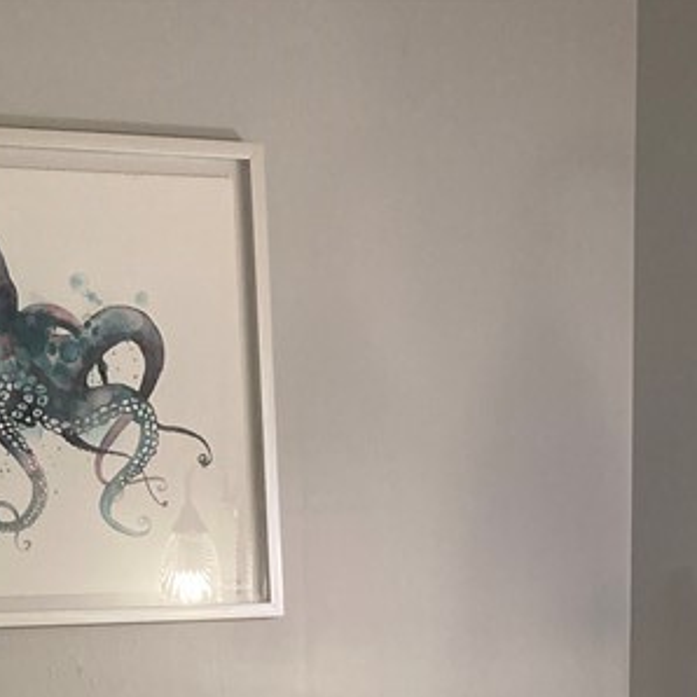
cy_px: 1183
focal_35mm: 85
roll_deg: +1.7
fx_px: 1936
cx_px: 384
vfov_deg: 17.3
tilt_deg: -13.0
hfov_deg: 20.4
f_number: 1.8
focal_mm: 3.99
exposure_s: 1/60
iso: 100
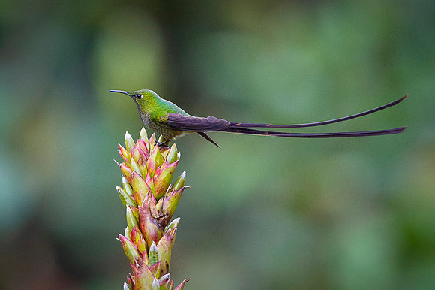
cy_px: 100
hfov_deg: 2.2
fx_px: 11444
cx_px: 158
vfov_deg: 1.4
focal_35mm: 948
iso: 2500
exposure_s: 1/2000
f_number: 4.5
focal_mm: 500
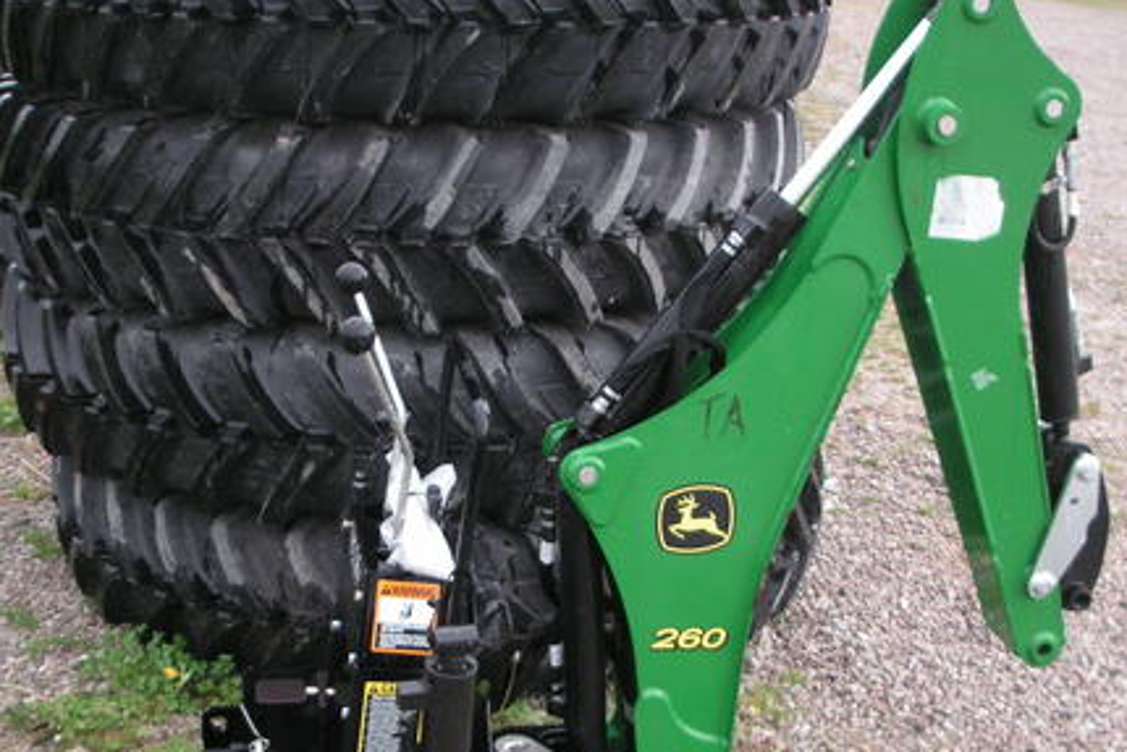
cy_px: 508
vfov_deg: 26.8
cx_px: 584
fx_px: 1566
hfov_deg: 39.6
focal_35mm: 50
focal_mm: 6.3
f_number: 3.3
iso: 80
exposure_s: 1/45
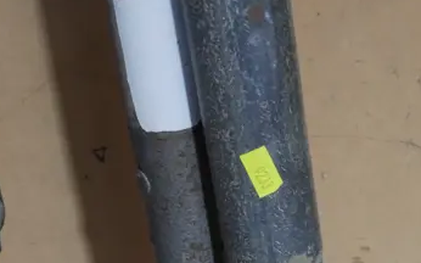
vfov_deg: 8.9
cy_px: 538
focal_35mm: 138
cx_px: 299
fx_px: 1583
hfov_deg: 15.1
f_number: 4.7
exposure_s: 1/60
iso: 1000
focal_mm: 22
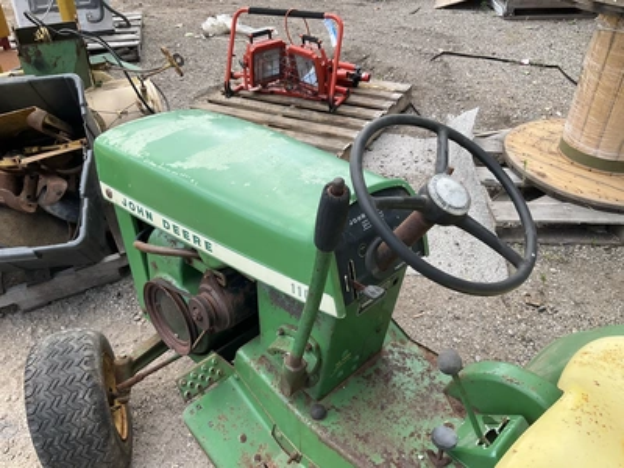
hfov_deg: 61.7
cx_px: 312
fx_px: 523
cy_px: 234
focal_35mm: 29
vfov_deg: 48.2
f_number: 1.8
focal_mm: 3
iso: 25
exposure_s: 1/473
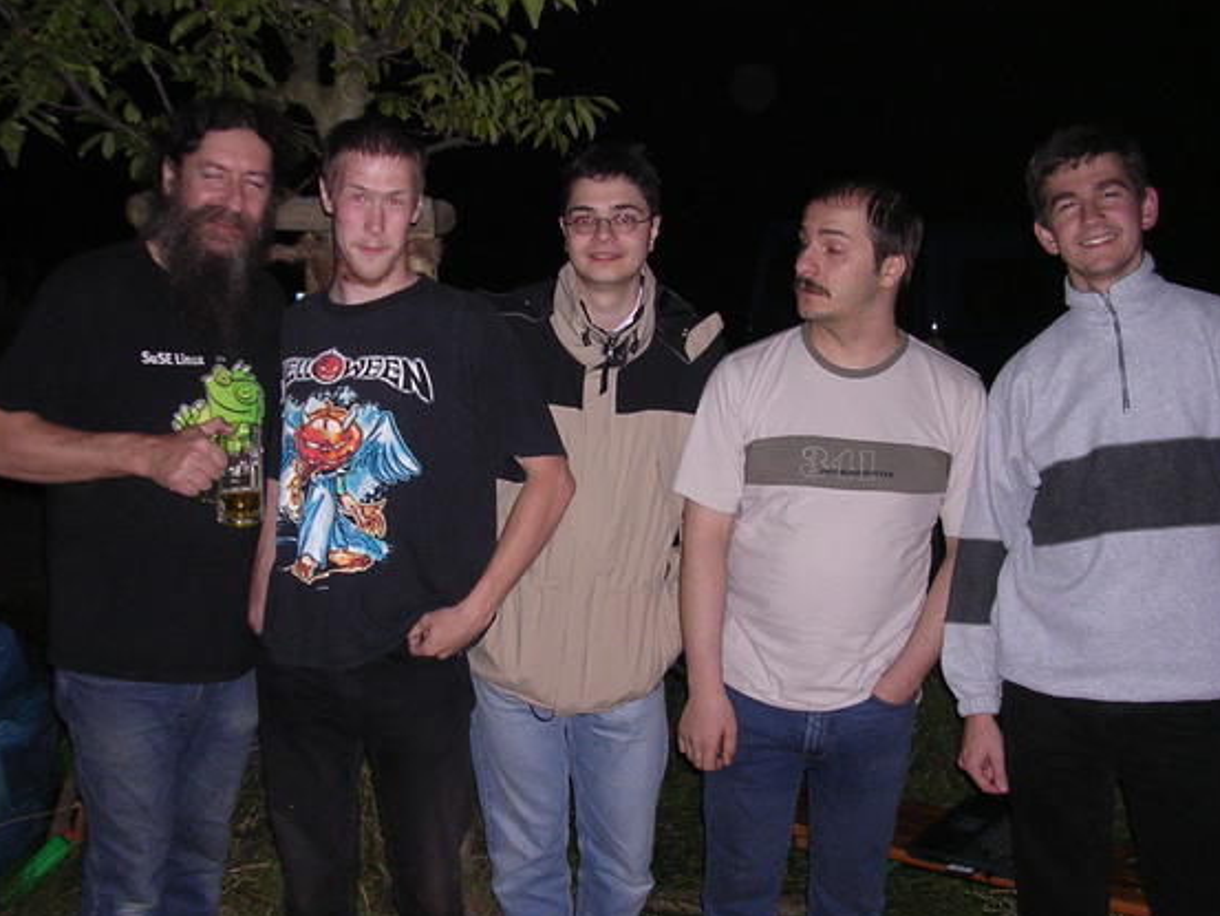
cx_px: 541
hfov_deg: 42.9
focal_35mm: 44
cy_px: 488
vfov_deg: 32.9
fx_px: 1551
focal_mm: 5.8
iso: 292
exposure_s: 1/60.1
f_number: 2.8
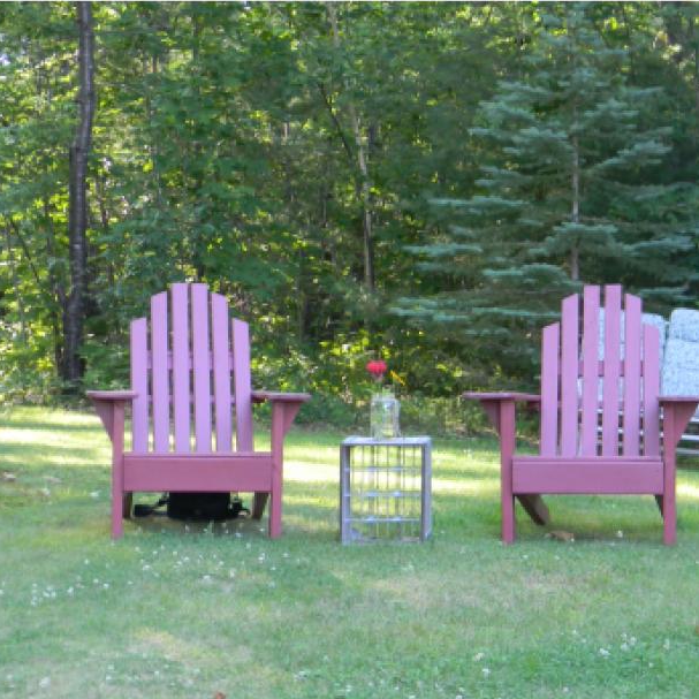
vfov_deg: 17.4
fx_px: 2285
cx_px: 419
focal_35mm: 100
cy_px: 442
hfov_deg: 17.4
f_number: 4.3
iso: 154
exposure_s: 1/30
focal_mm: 12.2
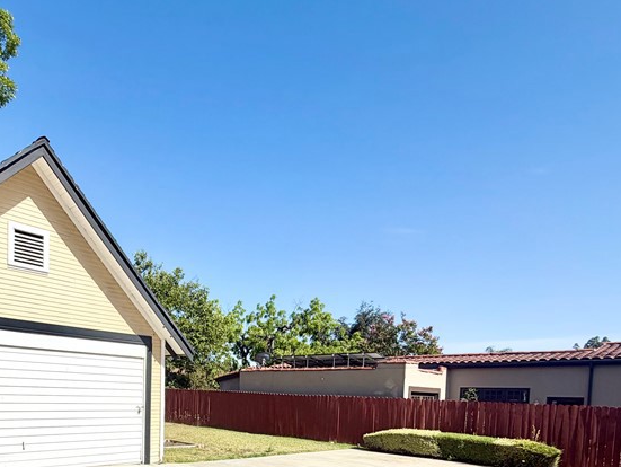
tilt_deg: -1.4
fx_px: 467
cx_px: 194
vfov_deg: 48.0
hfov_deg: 65.0
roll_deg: -1.3
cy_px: 414
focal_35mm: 26
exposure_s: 1/1431
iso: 20
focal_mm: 2.22
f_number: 2.2
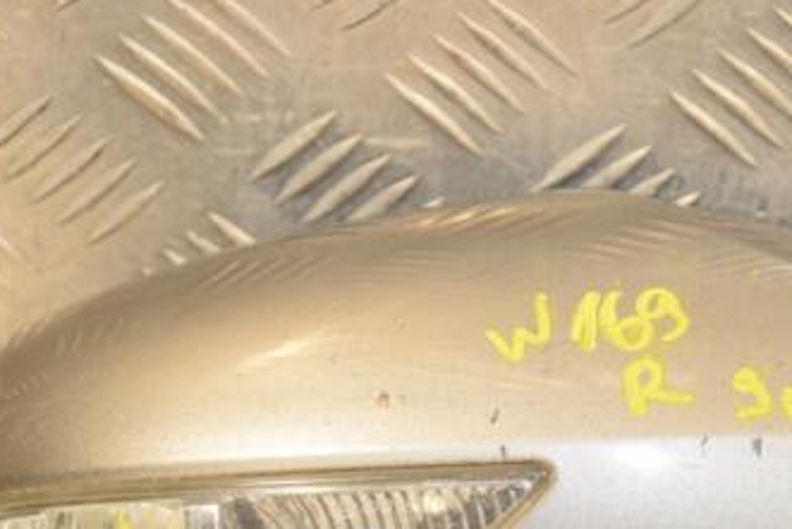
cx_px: 534
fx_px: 4488
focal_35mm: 204
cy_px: 452
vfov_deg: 6.7
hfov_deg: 10.1
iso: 800
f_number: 6.3
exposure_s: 1/200
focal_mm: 75
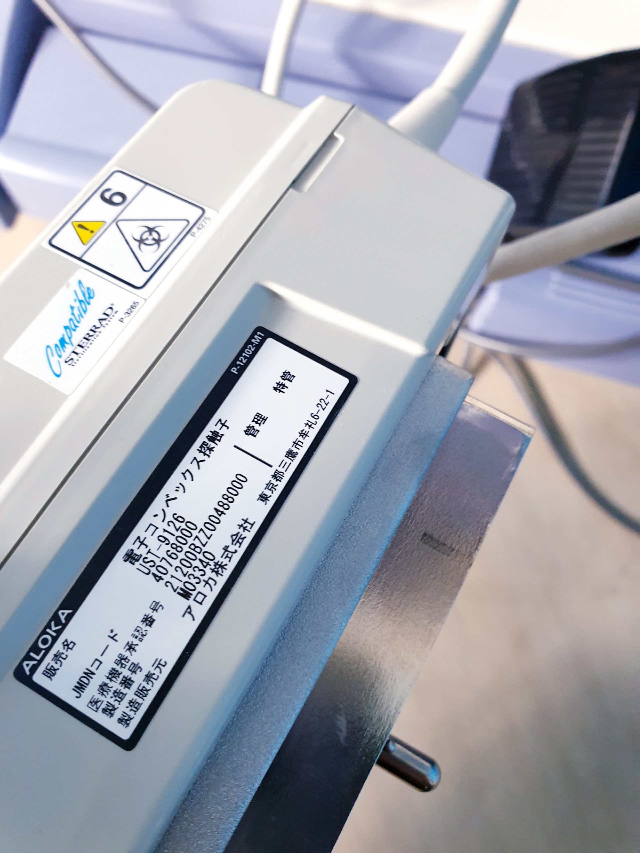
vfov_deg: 67.3
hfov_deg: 53.1
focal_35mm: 26
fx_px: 641
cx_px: 320
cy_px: 426
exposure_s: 1/50
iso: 320
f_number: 2.4
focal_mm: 4.3
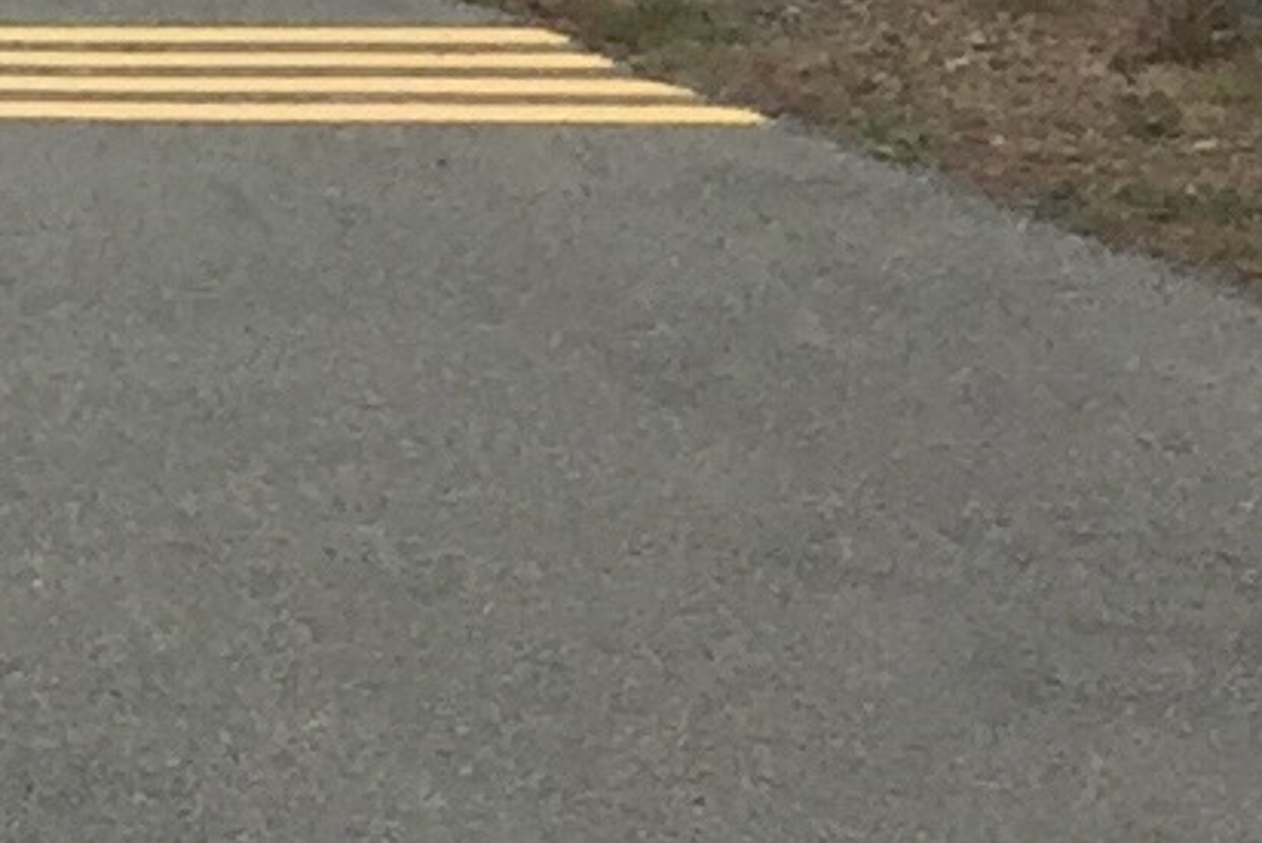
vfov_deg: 5.7
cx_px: -3357
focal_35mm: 239
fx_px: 8381
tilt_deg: -2.9
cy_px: 61
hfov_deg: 7.0
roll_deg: -1.1
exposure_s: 1/1041
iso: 32
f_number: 2.2
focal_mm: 4.15
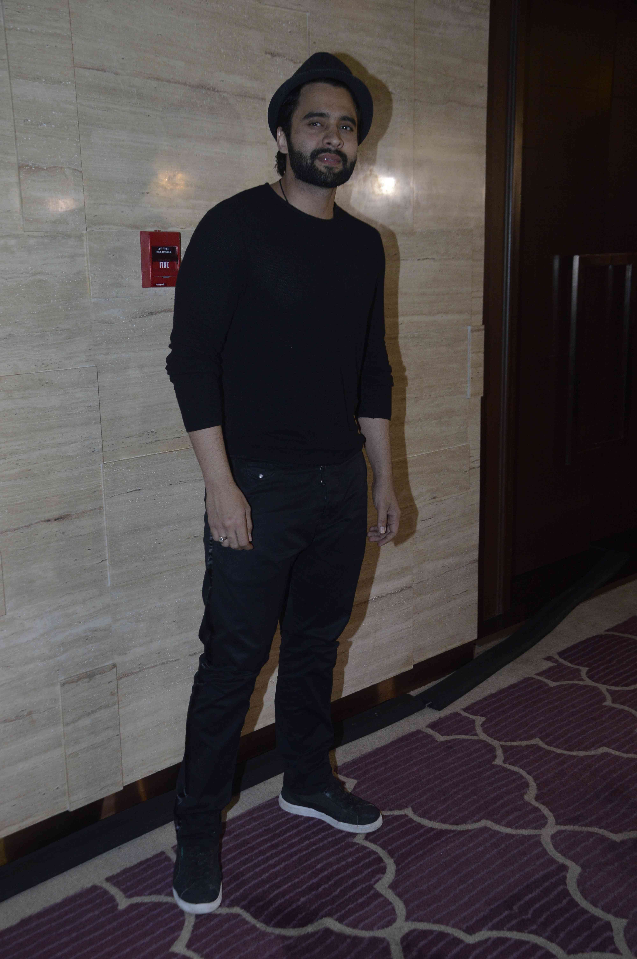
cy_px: 480
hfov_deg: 34.1
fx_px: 1037
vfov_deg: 49.6
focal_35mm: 39
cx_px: 318
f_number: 5.6
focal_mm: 26
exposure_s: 1/160
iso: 800
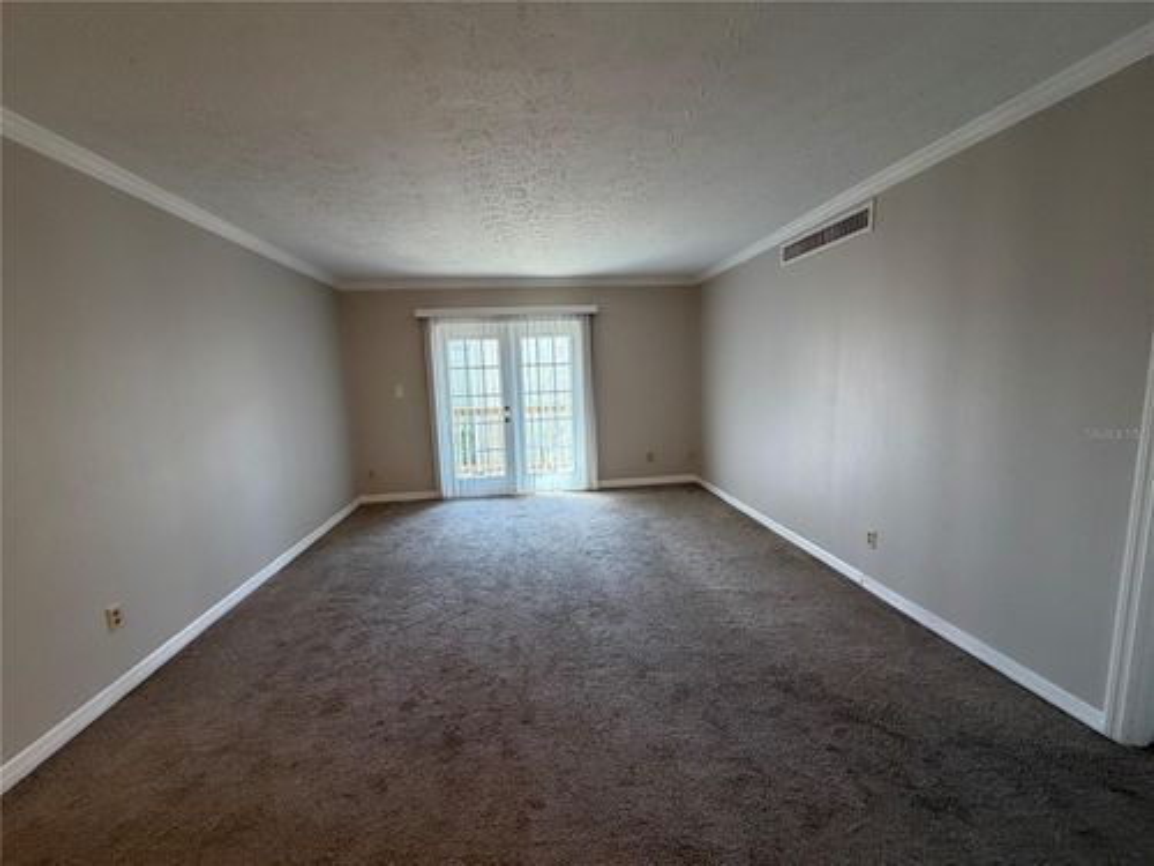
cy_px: 433
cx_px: 577
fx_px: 467
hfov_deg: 102.1
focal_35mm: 14
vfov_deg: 85.7
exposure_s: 1/120
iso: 320
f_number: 2.2
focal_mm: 2.22
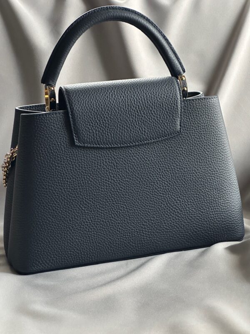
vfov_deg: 25.3
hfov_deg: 19.1
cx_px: 125
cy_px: 167
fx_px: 741
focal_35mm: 77
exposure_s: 1/41
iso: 640
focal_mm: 9
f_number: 2.8
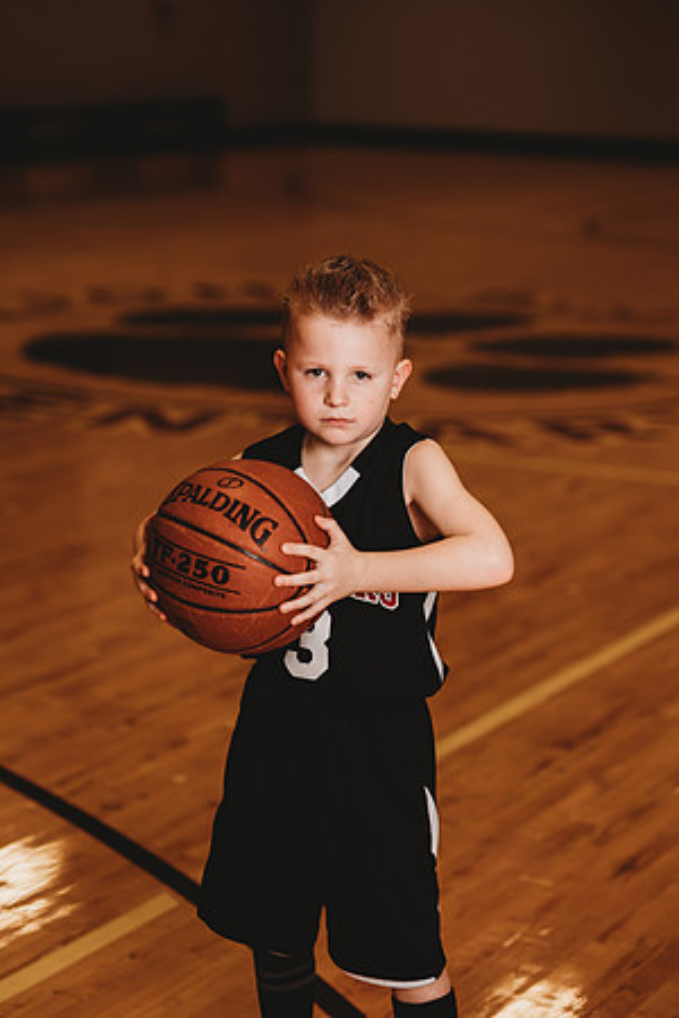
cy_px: 509
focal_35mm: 85
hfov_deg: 16.1
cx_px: 340
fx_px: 2405
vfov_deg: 23.9
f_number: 2.5
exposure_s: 1/160
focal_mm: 85
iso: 100
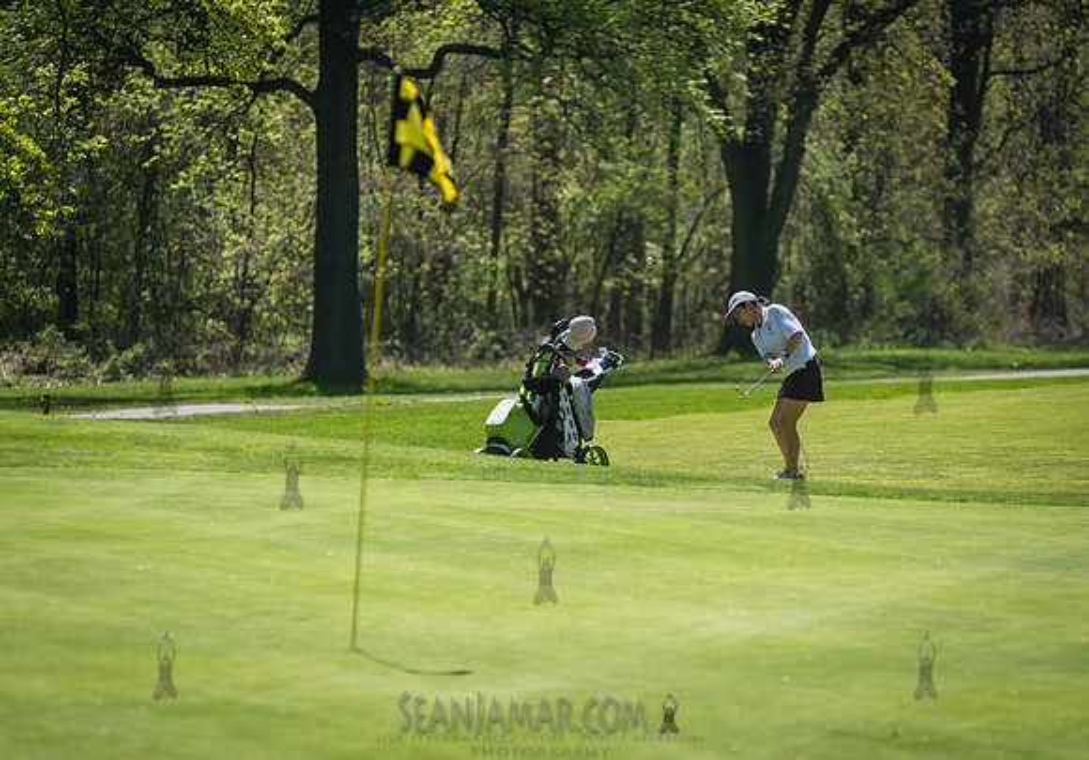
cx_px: 622
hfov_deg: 9.5
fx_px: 6542
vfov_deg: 6.7
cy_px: 335
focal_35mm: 213
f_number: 3.5
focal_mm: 185
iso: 100
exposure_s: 1/1250
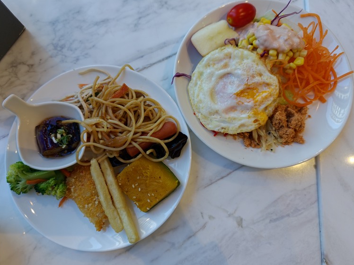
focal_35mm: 24
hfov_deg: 71.6
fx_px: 245
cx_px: 173
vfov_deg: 56.8
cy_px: 136
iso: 320
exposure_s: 1/120
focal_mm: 7.73
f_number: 1.5
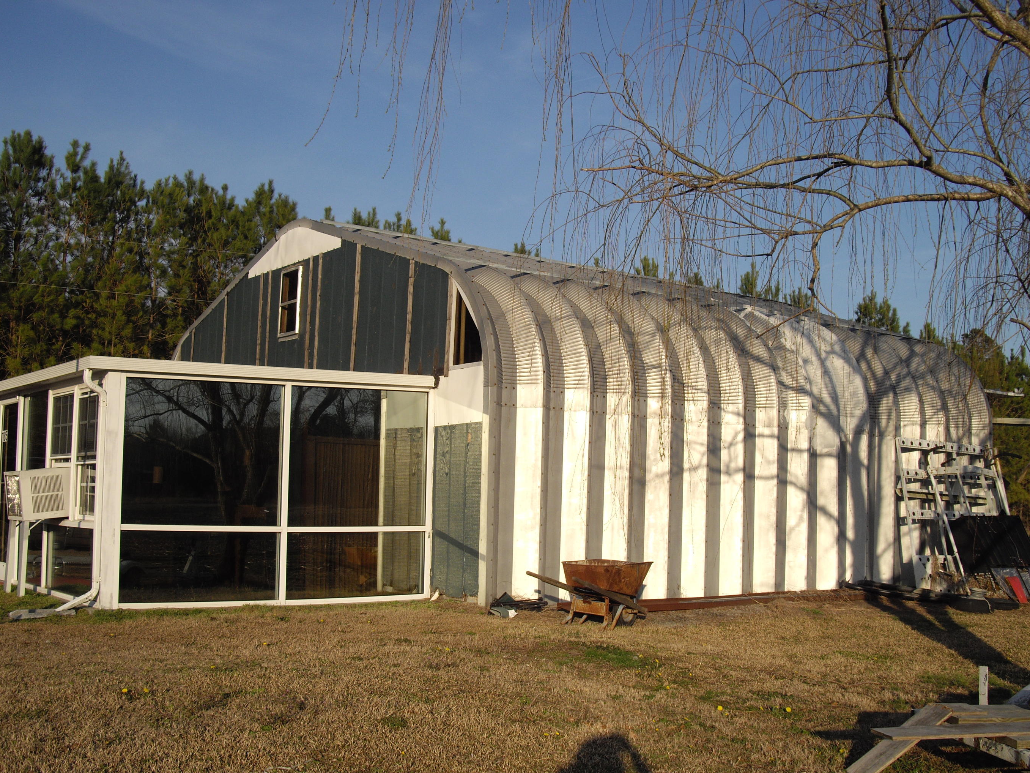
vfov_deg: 34.3
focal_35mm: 42
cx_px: 535
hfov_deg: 44.8
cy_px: 409
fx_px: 1250
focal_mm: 7.9
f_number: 8
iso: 64
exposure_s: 1/200
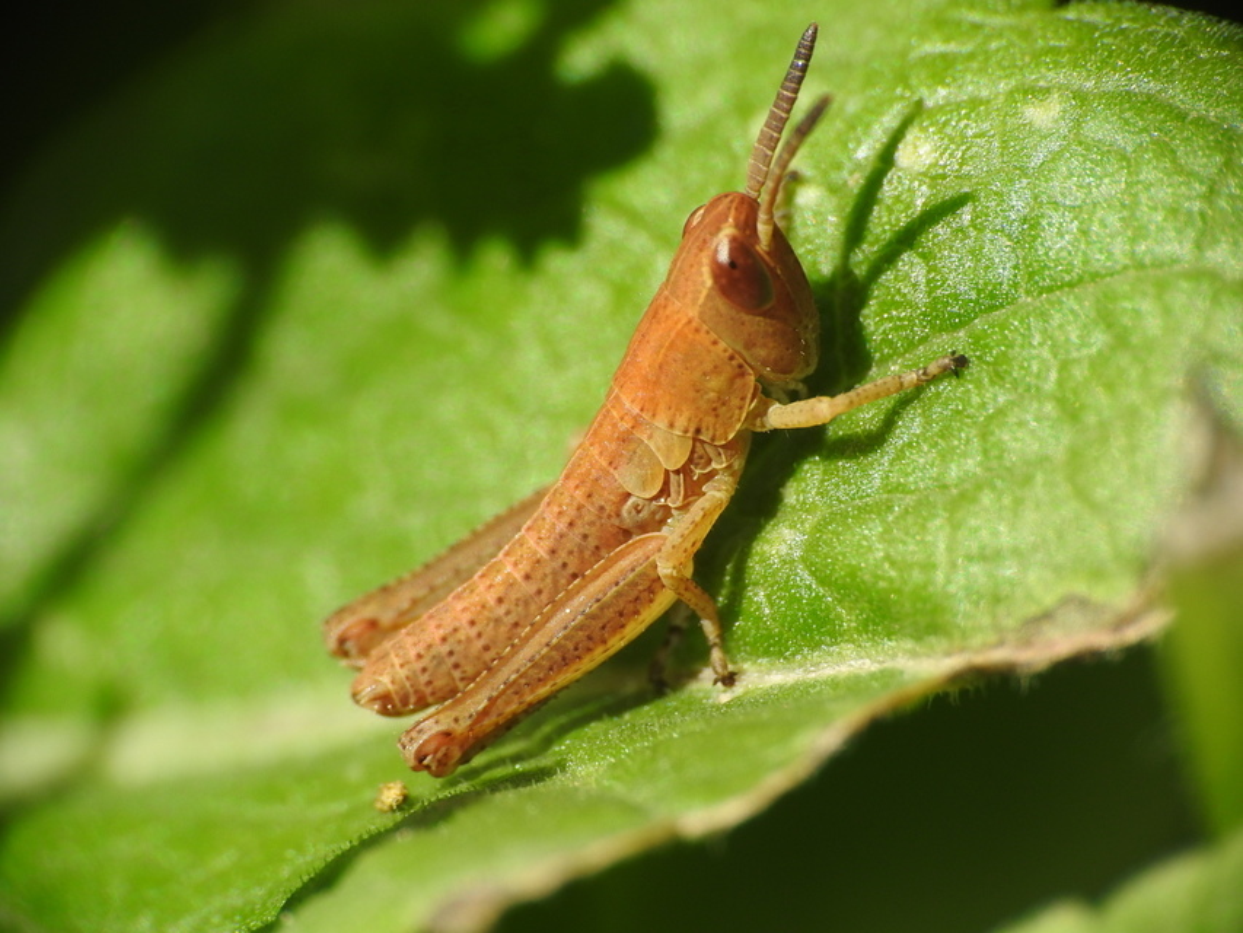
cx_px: 622
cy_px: 466
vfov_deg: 5.5
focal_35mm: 270
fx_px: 9697
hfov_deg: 7.3
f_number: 5.5
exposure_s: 1/400
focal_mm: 48.4
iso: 100
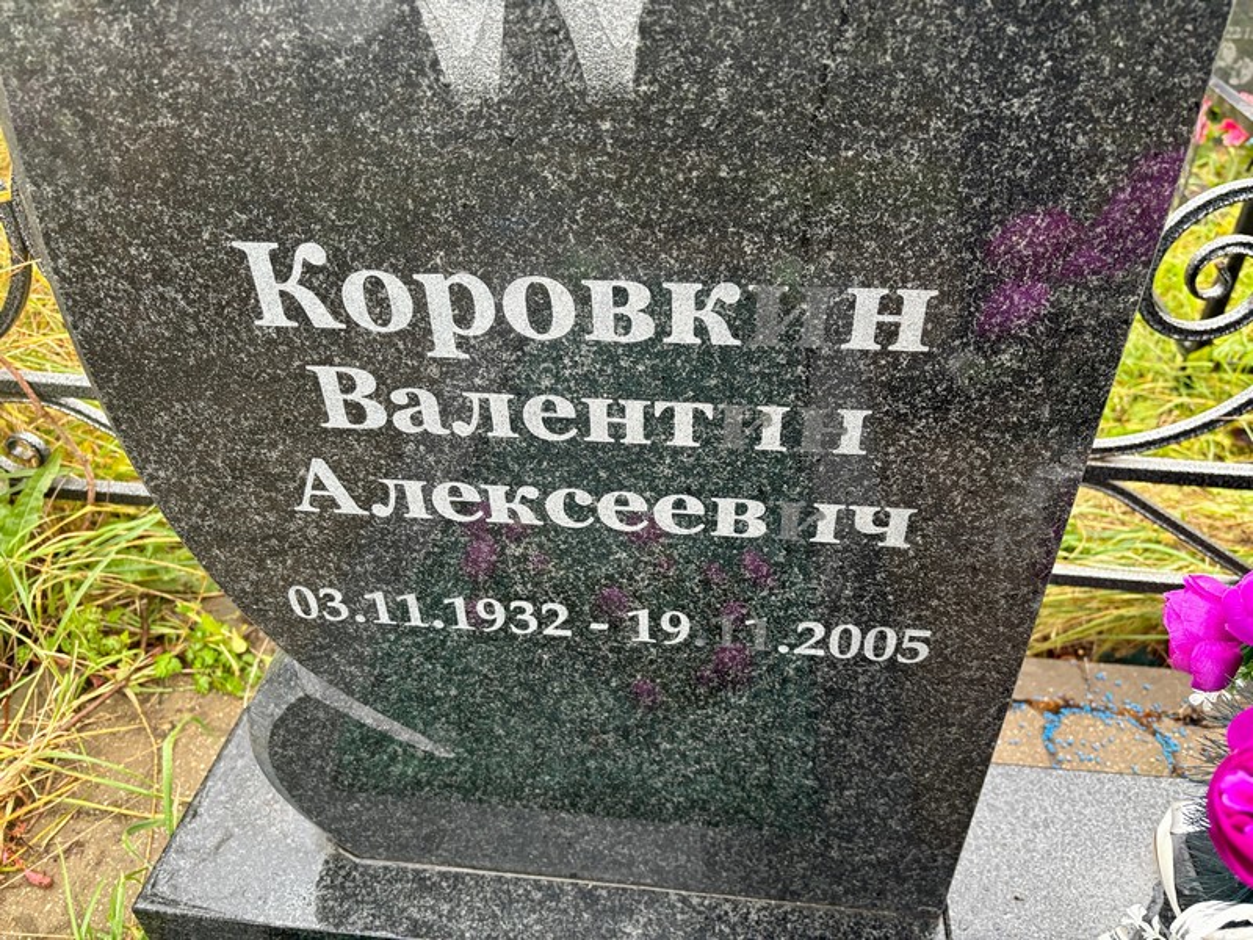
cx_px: 626
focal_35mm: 26
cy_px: 470
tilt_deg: -34.8
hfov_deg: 67.3
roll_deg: -0.7
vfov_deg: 53.1
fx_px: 941
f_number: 1.6
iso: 125
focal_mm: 5.96
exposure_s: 1/103
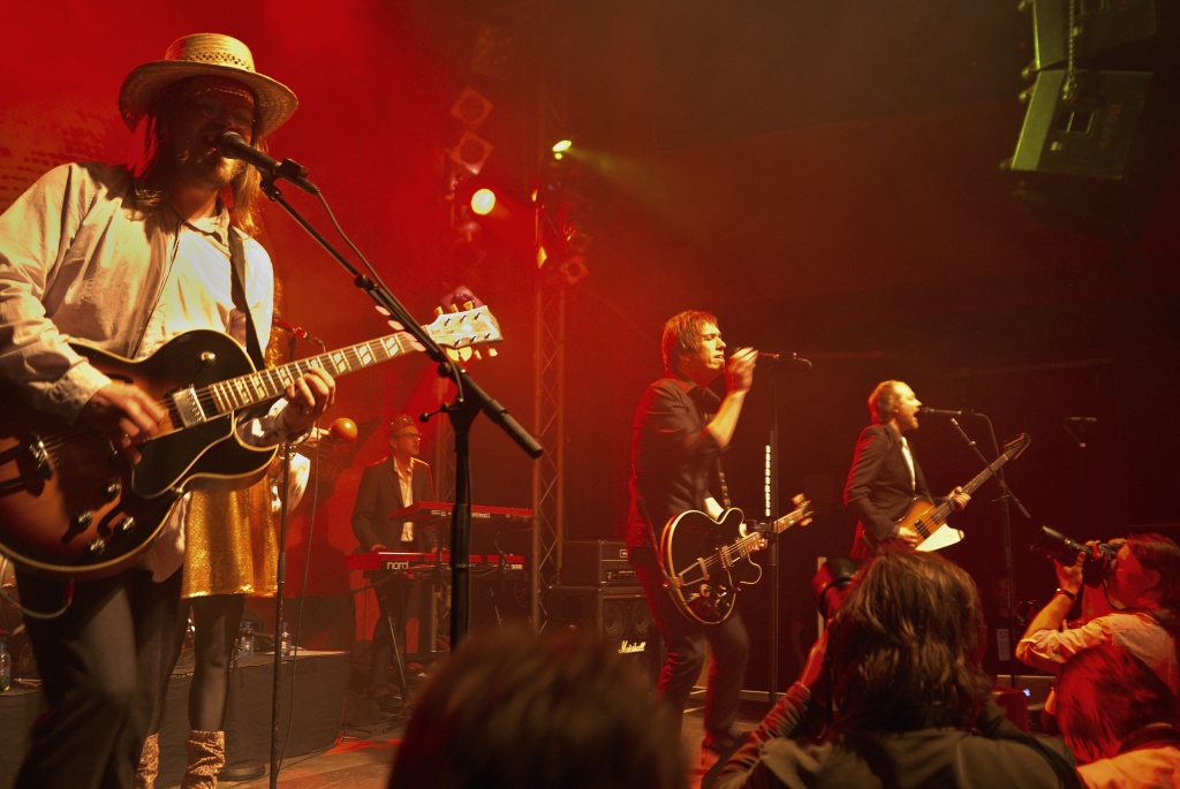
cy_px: 394
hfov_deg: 61.9
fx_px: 984
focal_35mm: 30
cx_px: 590
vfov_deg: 43.7
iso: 640
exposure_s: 1/20
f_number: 2.8
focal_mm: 20
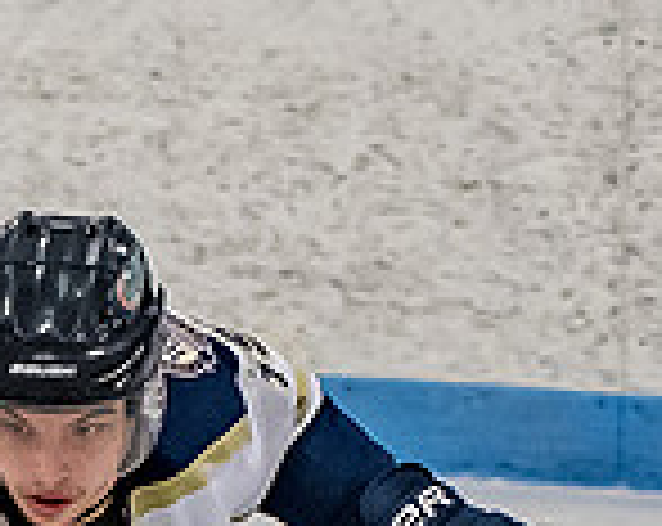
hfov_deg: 2.0
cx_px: 143
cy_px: 773
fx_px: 18556
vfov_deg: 1.6
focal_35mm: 949
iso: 2000
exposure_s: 1/800
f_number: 4
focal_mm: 105
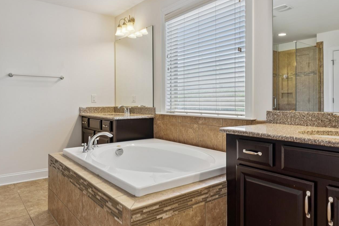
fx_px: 256
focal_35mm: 27
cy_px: 103
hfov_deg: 66.9
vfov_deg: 47.7
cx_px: 190
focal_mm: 16.7
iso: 100
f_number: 13
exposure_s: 1/5
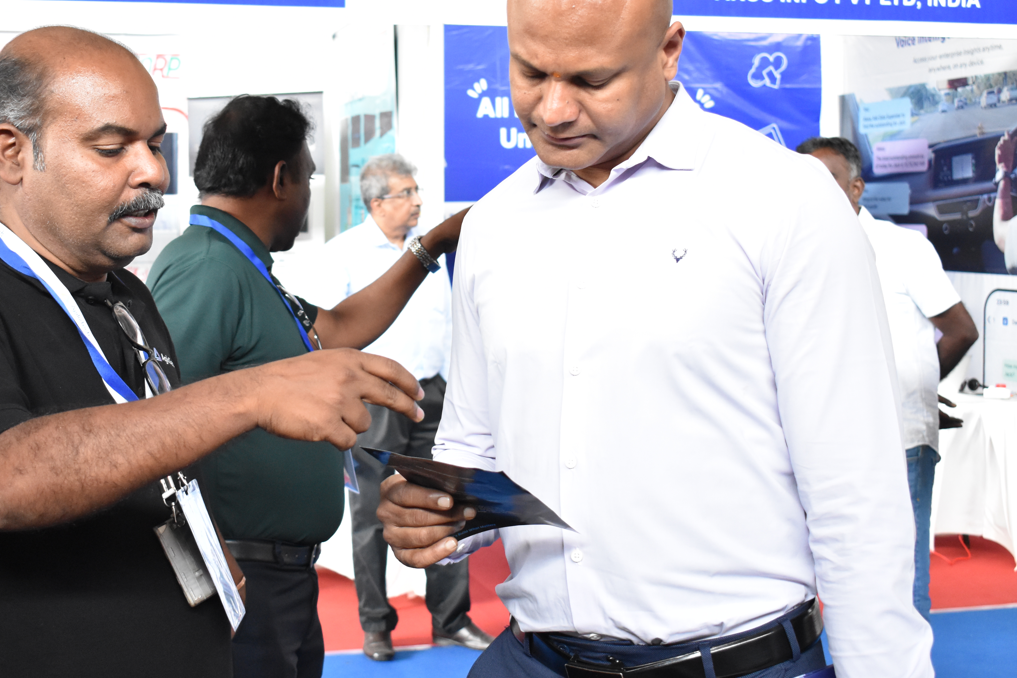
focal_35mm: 58
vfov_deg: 23.3
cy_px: 259
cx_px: 385
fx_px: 1638
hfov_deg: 34.3
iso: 2500
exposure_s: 1/160
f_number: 4.5
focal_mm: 30
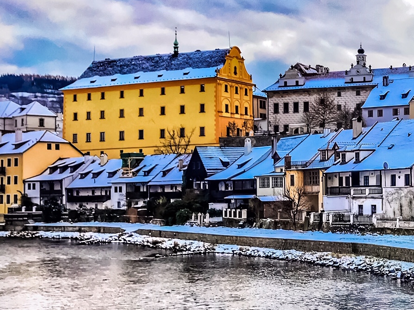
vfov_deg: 23.3
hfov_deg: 27.9
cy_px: 148
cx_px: 459
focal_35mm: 63
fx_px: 753
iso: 20
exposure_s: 1/887
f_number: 1.8
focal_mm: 3.99
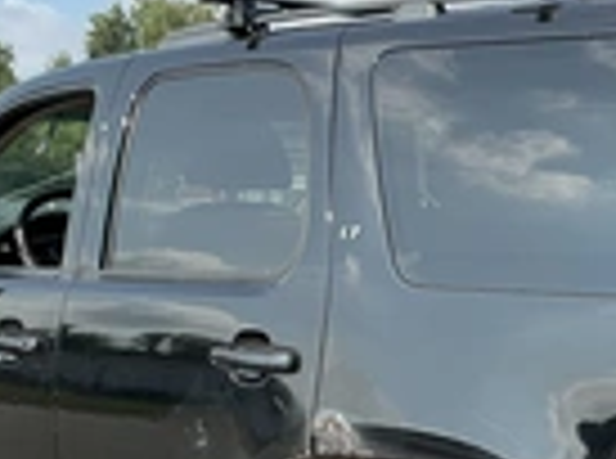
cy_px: 400
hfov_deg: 23.5
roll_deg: +0.8
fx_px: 1455
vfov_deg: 17.7
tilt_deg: -6.0
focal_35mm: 82
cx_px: 508
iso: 25
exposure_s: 1/1144
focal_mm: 3
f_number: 1.8
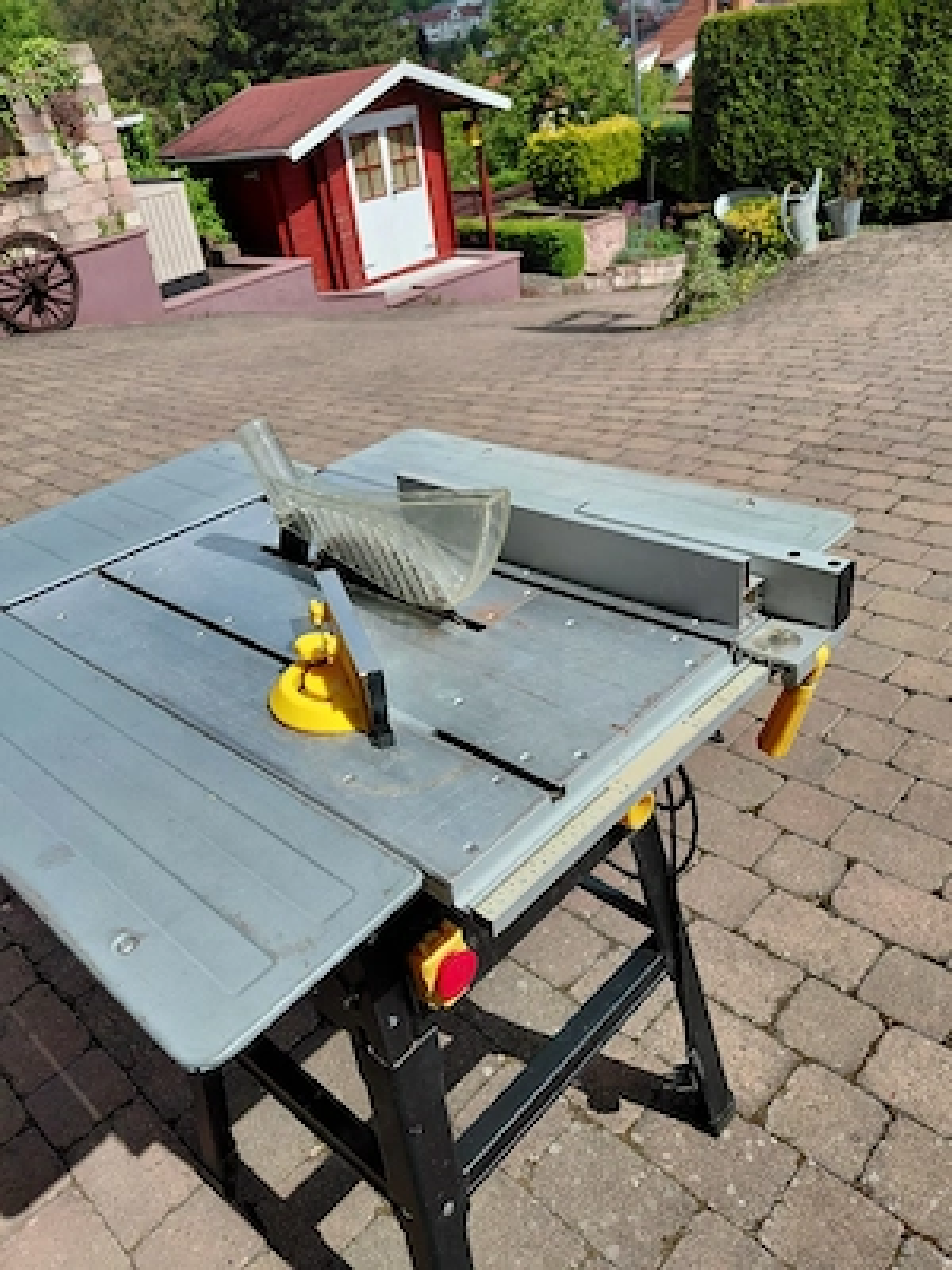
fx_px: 917
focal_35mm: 25
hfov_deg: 54.9
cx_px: 476
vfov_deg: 69.4
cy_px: 635
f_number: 1.8
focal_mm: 4.69
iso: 50
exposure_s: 1/5000
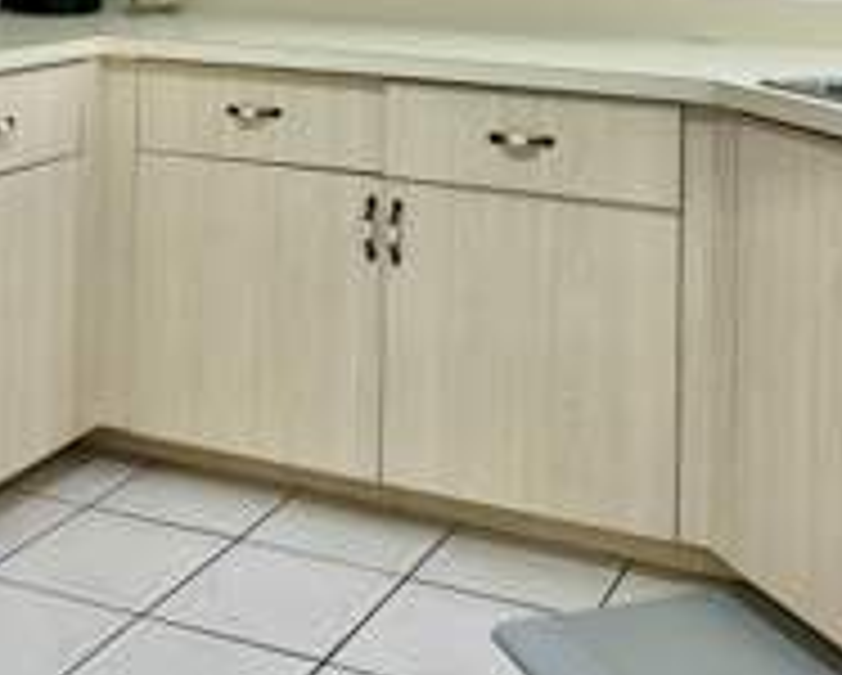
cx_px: 347
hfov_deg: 31.4
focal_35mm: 60
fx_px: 1497
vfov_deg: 23.9
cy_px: -61
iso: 125
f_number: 1.78
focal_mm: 6.86
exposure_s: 1/120
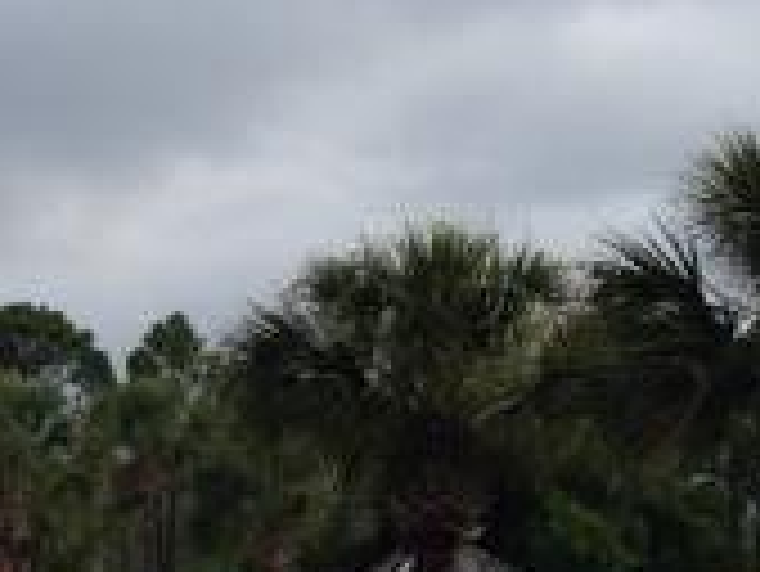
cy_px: 563
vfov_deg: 11.8
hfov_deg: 14.7
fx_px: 2746
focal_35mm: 125
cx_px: -364
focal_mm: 4.12
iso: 50
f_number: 2.4
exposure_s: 1/1808
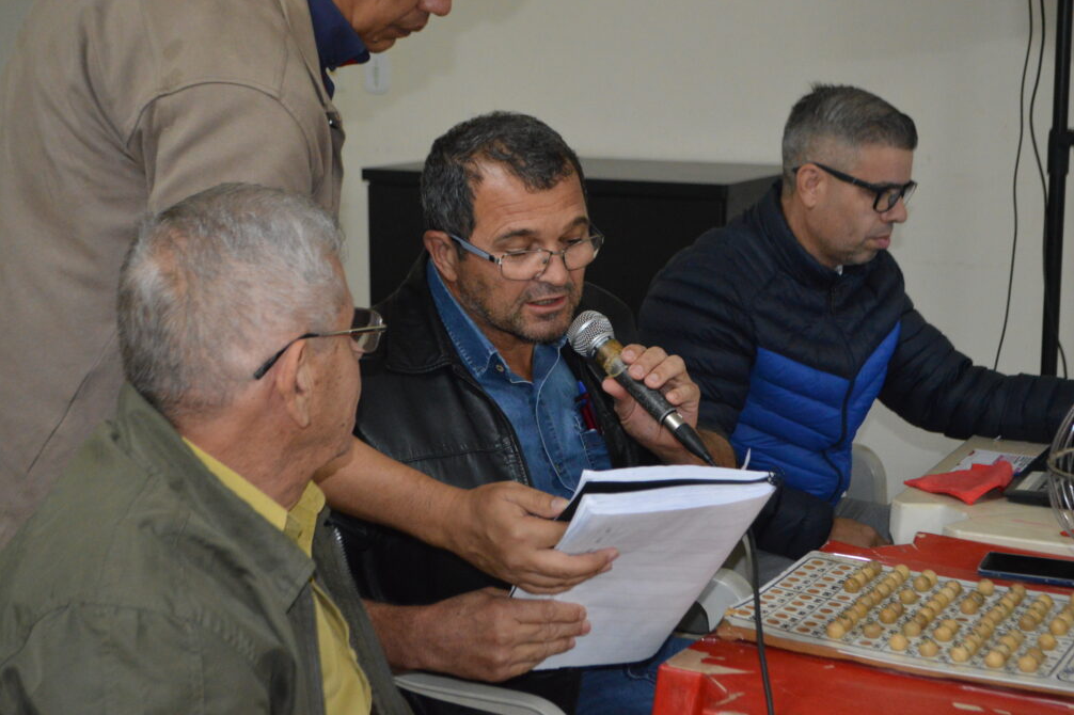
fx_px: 1730
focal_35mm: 58
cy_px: 361
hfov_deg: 34.5
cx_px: 546
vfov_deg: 23.4
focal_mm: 38
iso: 2500
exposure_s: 1/60
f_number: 5
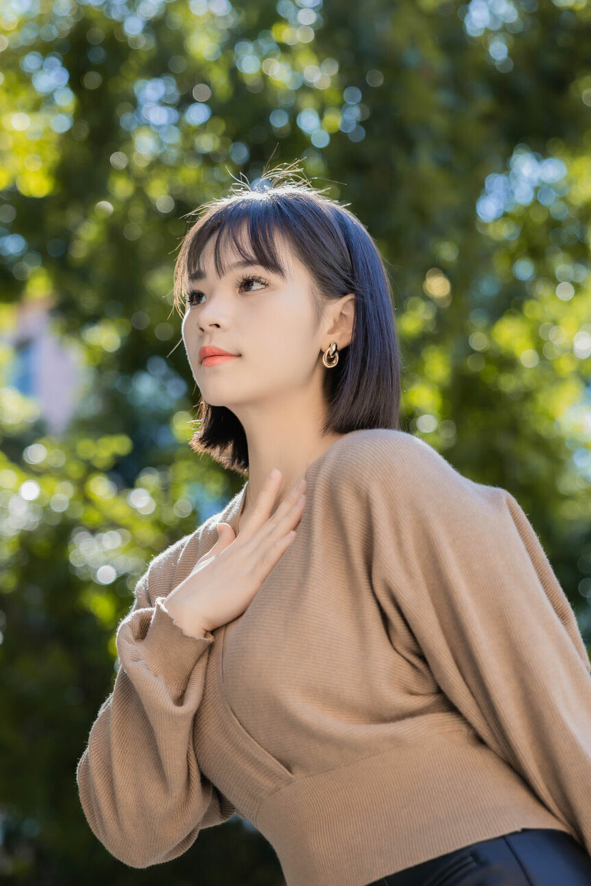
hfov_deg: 20.0
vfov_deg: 29.7
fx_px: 1674
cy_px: 444
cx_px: 256
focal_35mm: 68
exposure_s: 1/125
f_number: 2.8
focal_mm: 56
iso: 100
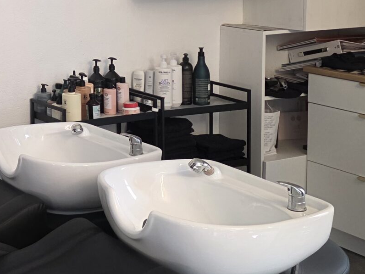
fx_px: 780
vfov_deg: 19.4
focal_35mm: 74
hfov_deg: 24.2
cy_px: 13
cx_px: -56
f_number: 1.7
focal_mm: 6.3
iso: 320
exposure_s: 1/100
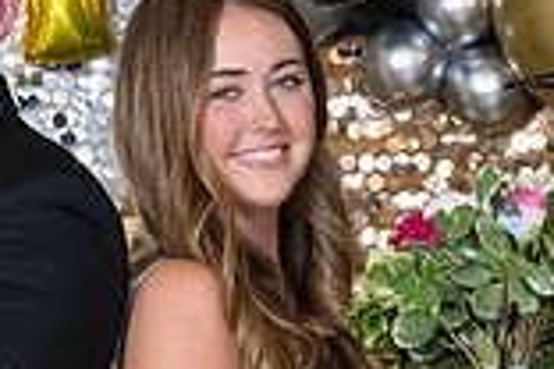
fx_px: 8294
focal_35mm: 539
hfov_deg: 3.8
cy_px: 325
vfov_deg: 2.6
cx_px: 89
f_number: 8
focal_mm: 145
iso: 320
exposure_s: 1/100
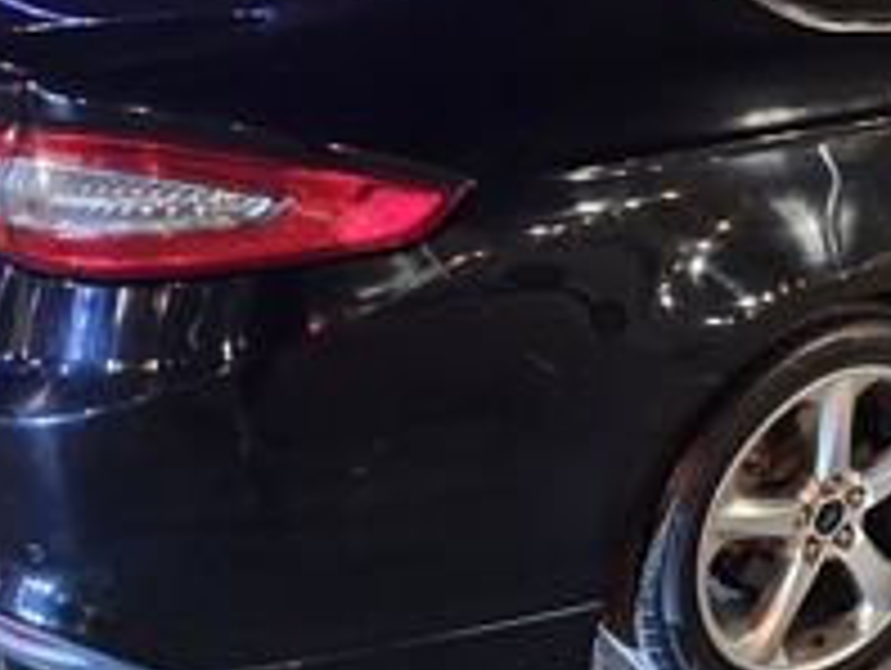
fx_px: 1366
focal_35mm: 53
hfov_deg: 32.1
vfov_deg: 27.2
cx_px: 970
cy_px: 160
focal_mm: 5.4
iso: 1600
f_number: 1.8
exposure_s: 1/24
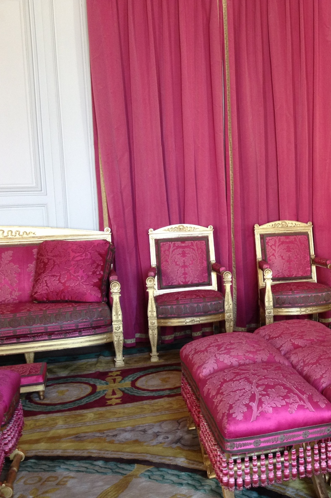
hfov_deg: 26.1
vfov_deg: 40.4
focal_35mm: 49
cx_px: 328
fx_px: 676
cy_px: 248
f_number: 2.4
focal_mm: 4.28
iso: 100
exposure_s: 1/20
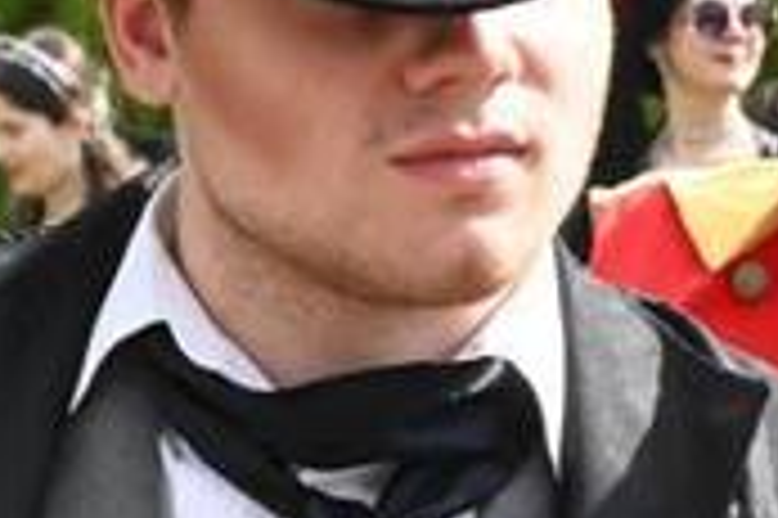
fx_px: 8658
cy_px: 399
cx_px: -135
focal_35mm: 401
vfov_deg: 3.4
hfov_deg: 5.1
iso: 12800
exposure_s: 1/3200
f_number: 14
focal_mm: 70
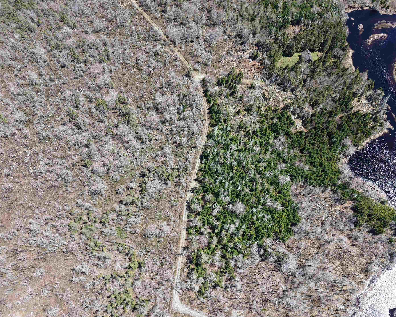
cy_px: 165
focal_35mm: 26
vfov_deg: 54.9
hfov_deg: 66.0
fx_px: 305
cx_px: 196
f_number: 1.8
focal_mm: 8.67
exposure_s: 1/2000
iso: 140
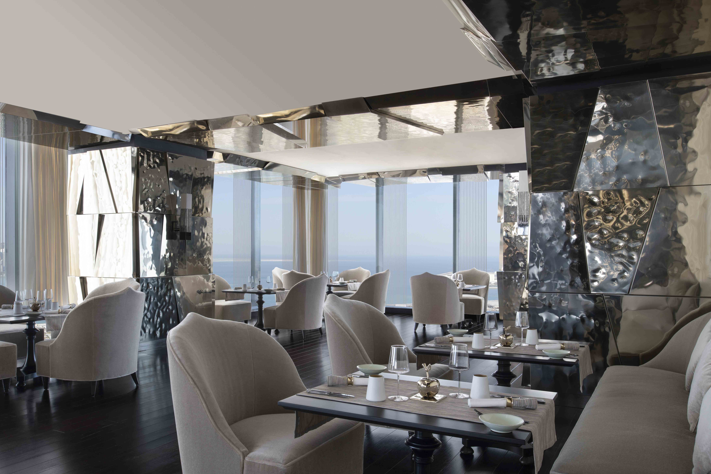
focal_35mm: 28
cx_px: 329
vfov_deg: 46.3
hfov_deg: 65.4
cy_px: 269
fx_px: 553
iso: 31
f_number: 11
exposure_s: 1/1.67
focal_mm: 24
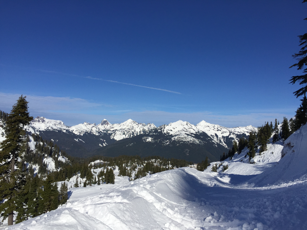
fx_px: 257
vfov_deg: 48.2
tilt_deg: +5.4
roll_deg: -4.6
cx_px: 154
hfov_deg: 61.7
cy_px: 115
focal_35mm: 29
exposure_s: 1/5650
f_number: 2.2
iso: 32
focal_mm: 4.15
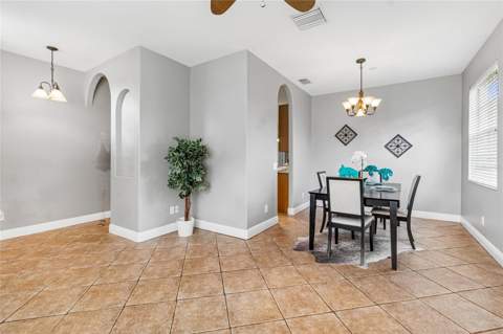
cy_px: 167
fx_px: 209
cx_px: 252
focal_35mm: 15
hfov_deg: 100.4
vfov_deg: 77.2
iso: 100
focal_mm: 10
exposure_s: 1/15
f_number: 7.1
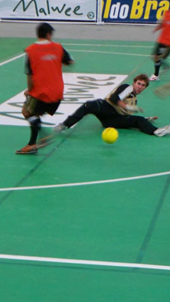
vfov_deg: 17.0
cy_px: 161
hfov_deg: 9.6
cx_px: 51
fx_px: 1008
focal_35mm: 126
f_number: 4.2
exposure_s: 1/30
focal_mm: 12.4
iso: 200
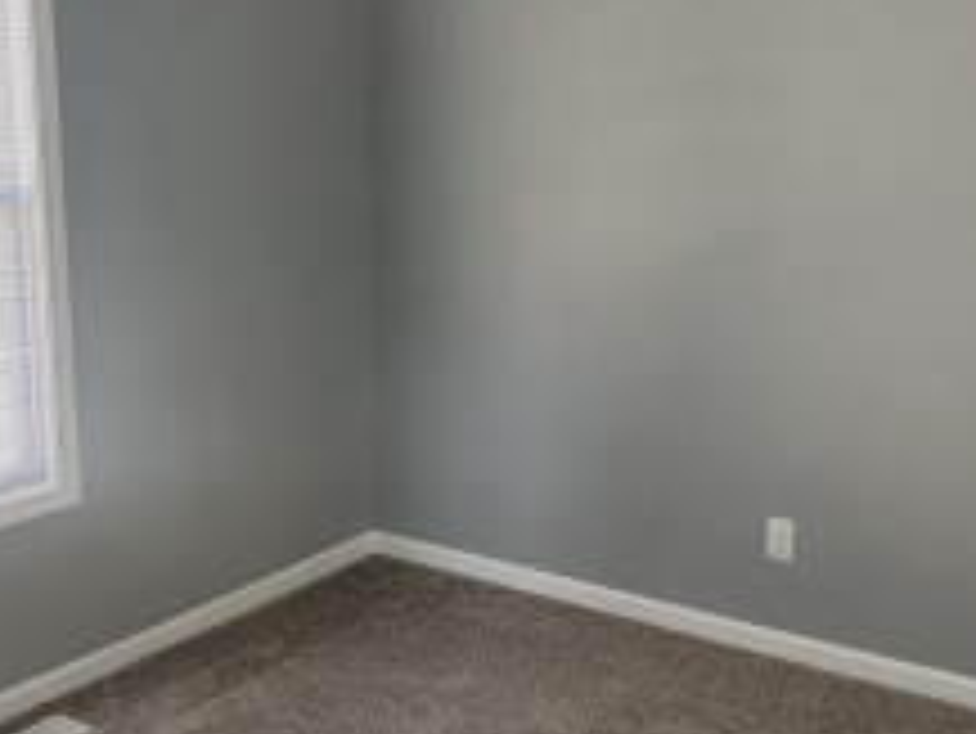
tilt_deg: -10.1
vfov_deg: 33.6
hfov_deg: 43.8
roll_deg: +0.0
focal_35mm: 43
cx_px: 452
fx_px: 1213
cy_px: 347
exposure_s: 1/99
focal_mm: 2.22
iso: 320
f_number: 2.2
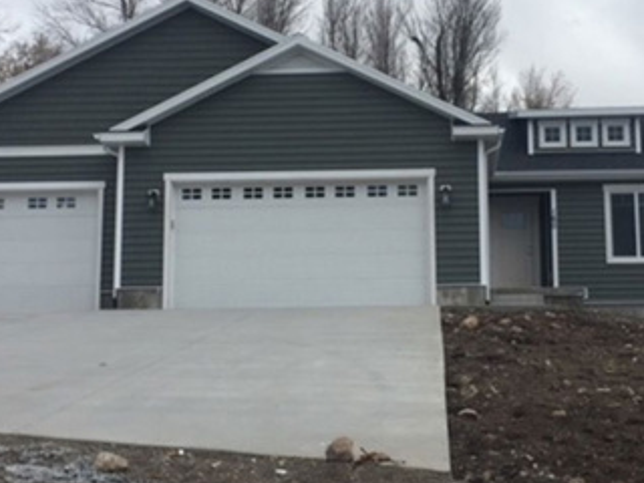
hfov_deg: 33.2
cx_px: 372
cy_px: 229
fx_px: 1079
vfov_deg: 25.2
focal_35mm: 58
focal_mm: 4.15
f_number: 2.2
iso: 32
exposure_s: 1/1883
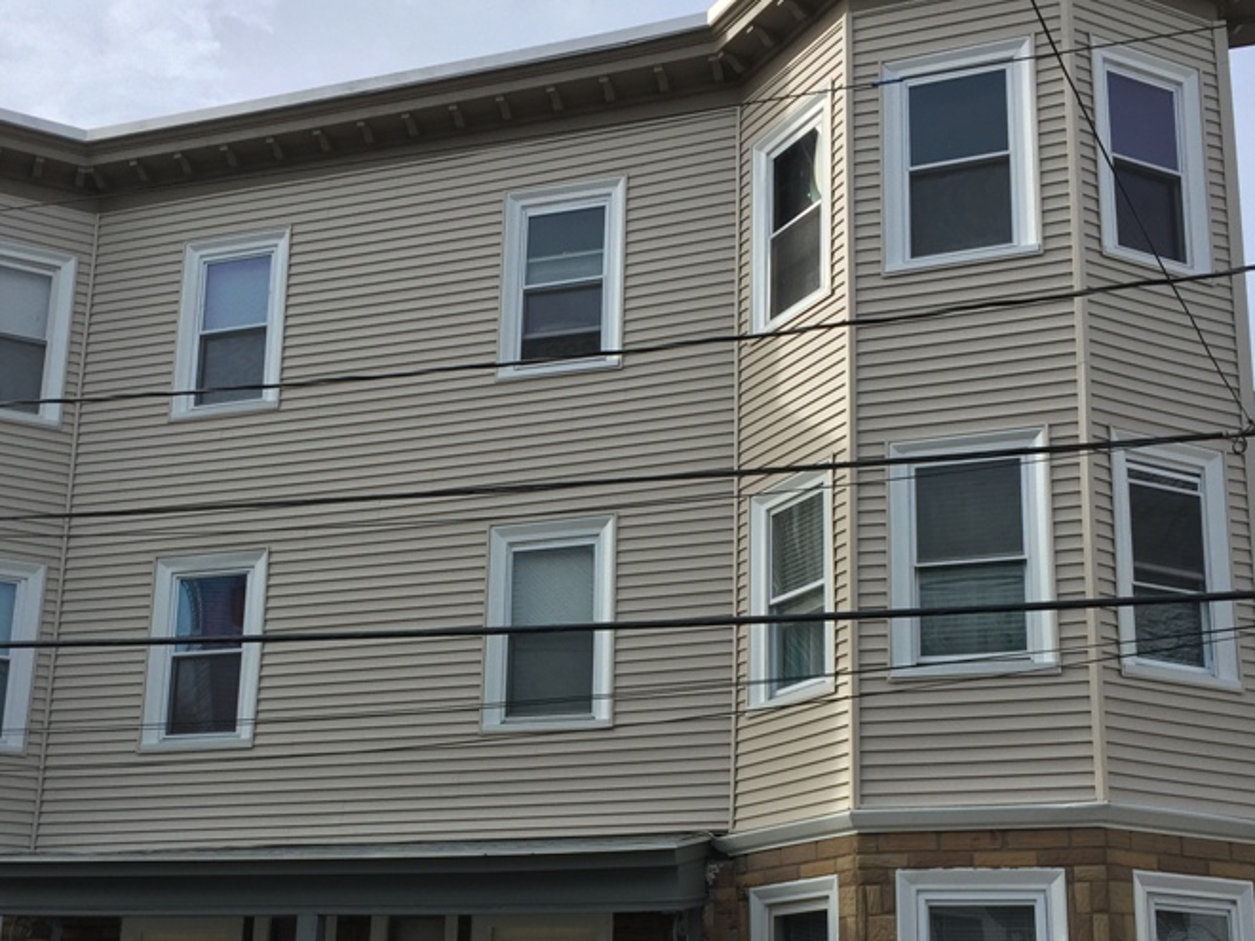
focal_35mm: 45
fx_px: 1631
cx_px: 572
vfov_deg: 31.7
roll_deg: -1.1
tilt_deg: +13.4
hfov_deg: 42.0
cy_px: 696
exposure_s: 1/1464
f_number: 2.2
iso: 32
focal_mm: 4.15
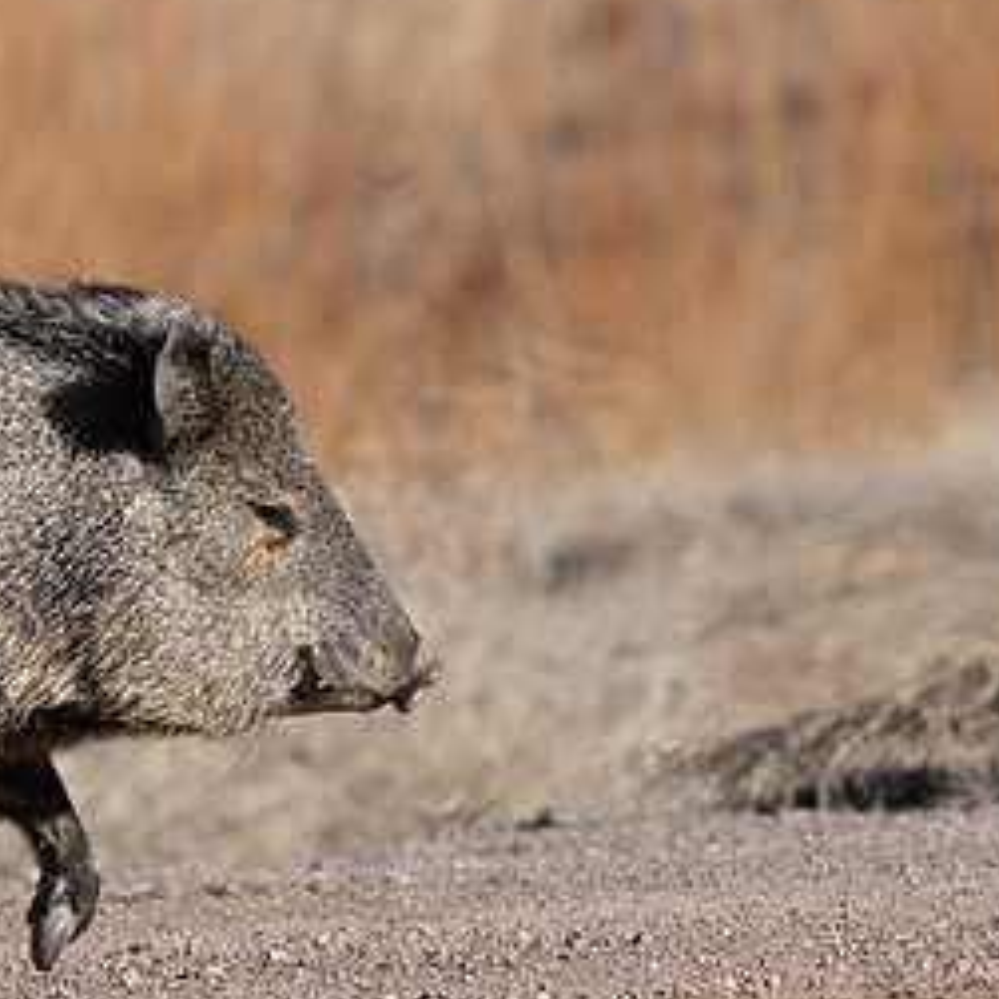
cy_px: 456
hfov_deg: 1.4
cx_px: -84
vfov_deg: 1.4
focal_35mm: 1277
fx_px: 41695
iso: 640
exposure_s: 1/2000
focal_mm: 433
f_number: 8
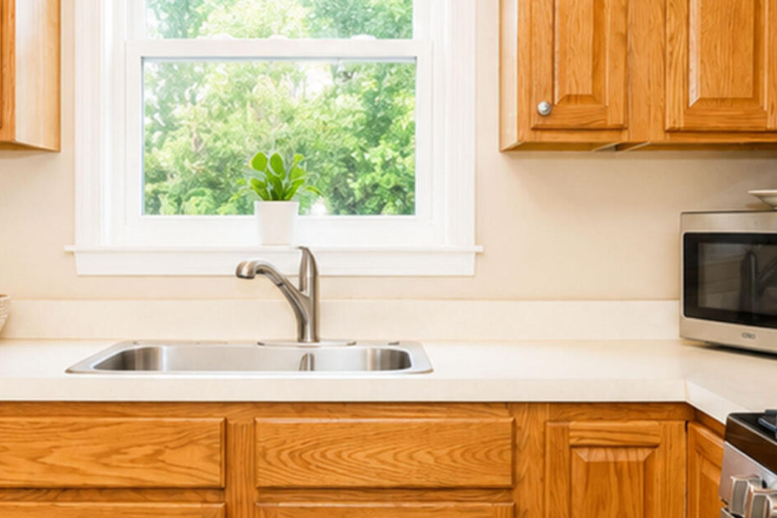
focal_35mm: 41
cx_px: 362
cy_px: 247
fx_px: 885
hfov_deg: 47.4
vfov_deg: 32.6
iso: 2000
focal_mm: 10
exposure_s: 1/60
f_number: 7.1
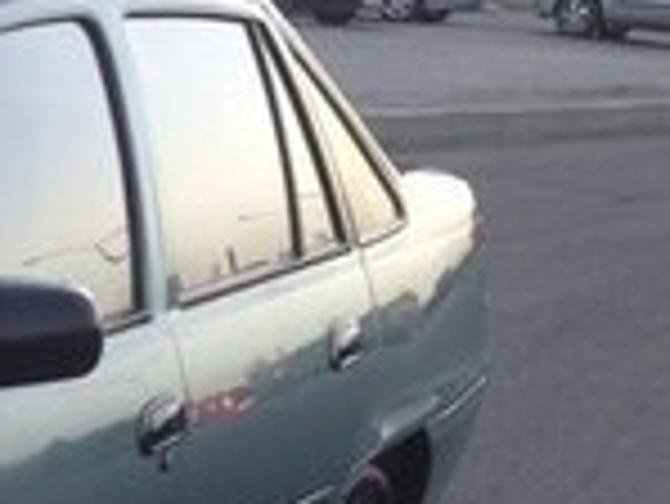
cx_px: -508
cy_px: 596
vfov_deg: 9.5
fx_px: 3002
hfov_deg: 11.8
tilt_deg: -18.4
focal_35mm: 155
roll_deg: -4.7
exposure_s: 1/20
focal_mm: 4.28
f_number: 2.4
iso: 64
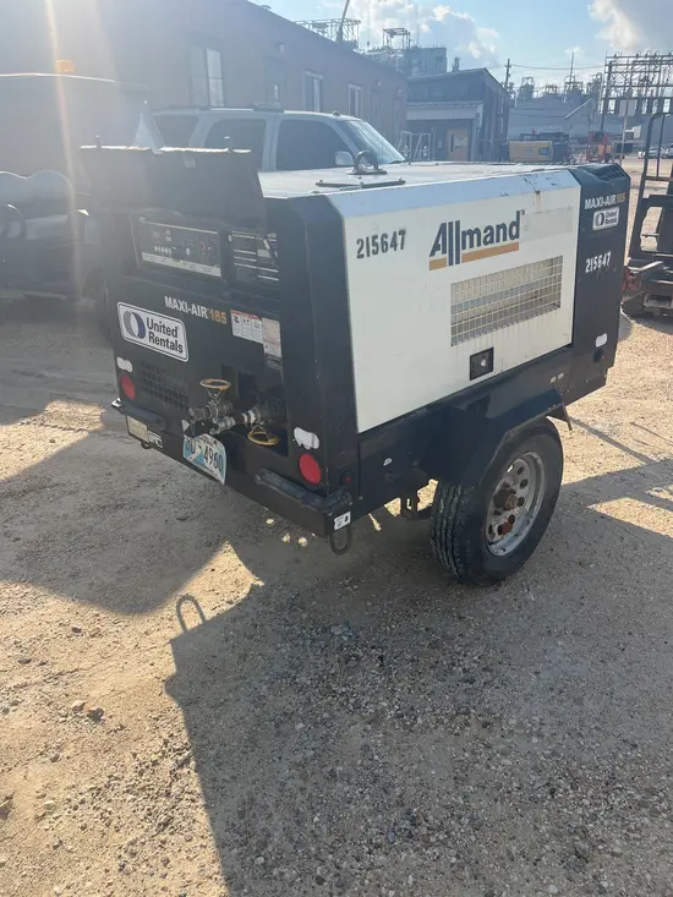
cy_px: 448
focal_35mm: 26
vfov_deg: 67.3
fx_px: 674
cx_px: 336
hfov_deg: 53.1
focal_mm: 5.1
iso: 50
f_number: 1.6
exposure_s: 1/2222
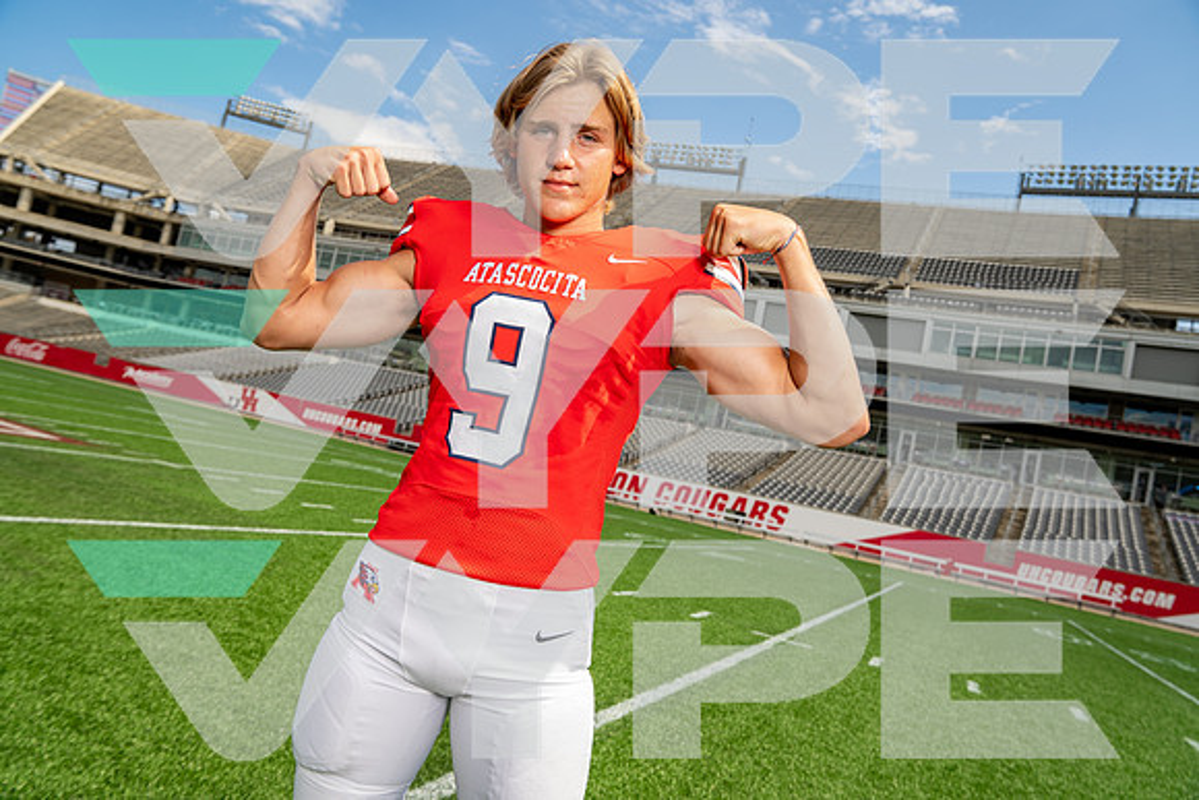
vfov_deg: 51.3
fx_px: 833
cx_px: 600
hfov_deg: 71.5
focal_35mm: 25
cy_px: 400
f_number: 5
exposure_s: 1/320
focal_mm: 25
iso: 100
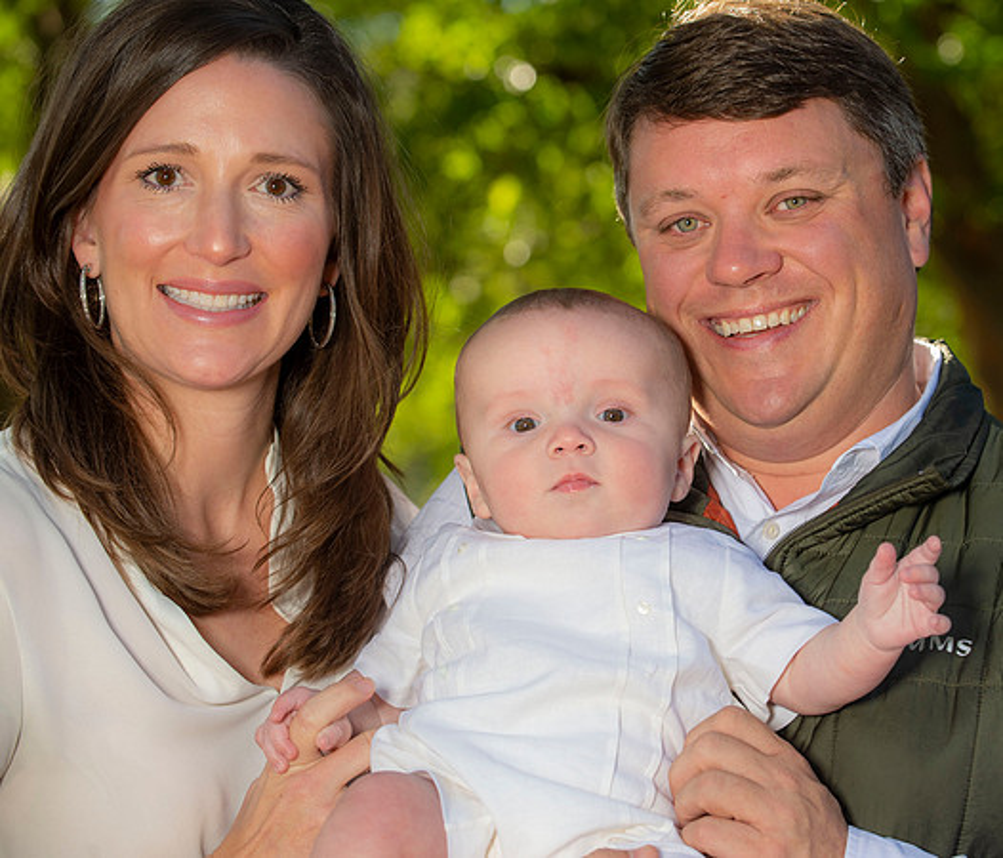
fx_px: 3615
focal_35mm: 118
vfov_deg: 13.5
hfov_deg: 15.8
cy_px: 416
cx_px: 665
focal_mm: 98
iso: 200
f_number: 8
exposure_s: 1/250
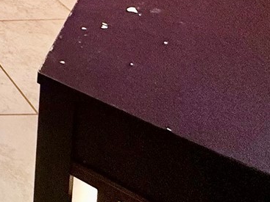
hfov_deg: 18.8
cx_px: -277
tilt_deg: -6.9
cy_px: -213
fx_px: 476
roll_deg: +2.5
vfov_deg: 17.0
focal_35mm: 61
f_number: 2.2
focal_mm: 2.22
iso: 250
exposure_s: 1/120
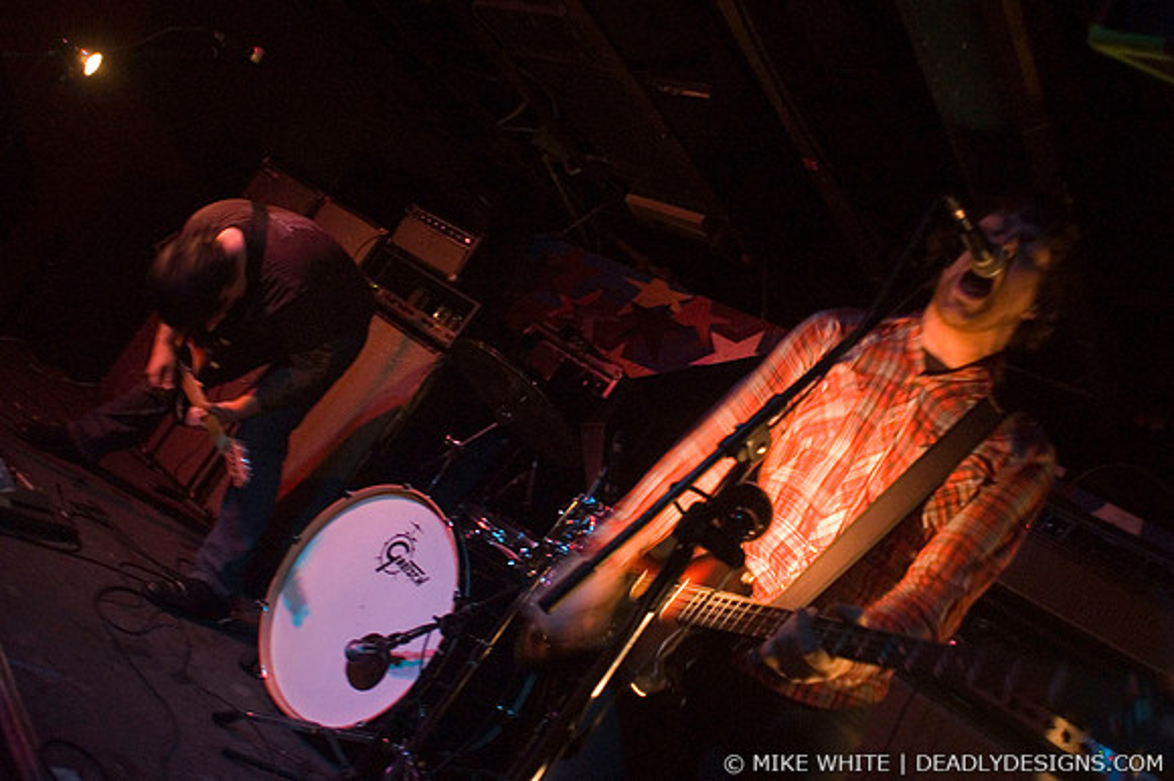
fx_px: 978
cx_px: 587
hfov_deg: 62.0
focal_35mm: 30
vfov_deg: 43.6
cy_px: 390
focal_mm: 20
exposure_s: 1/40
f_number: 2.8
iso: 1600
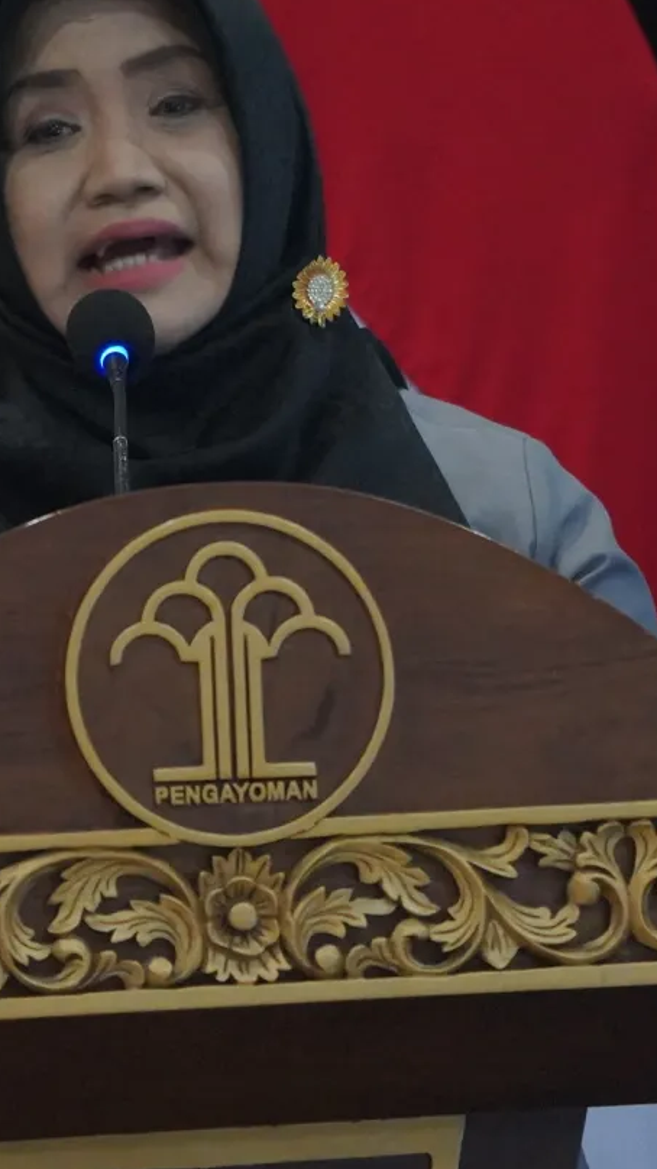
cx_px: 152
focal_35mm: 791
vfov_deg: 2.7
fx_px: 24518
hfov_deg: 1.5
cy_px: 373
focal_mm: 318
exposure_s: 1/100
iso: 12800
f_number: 5.6
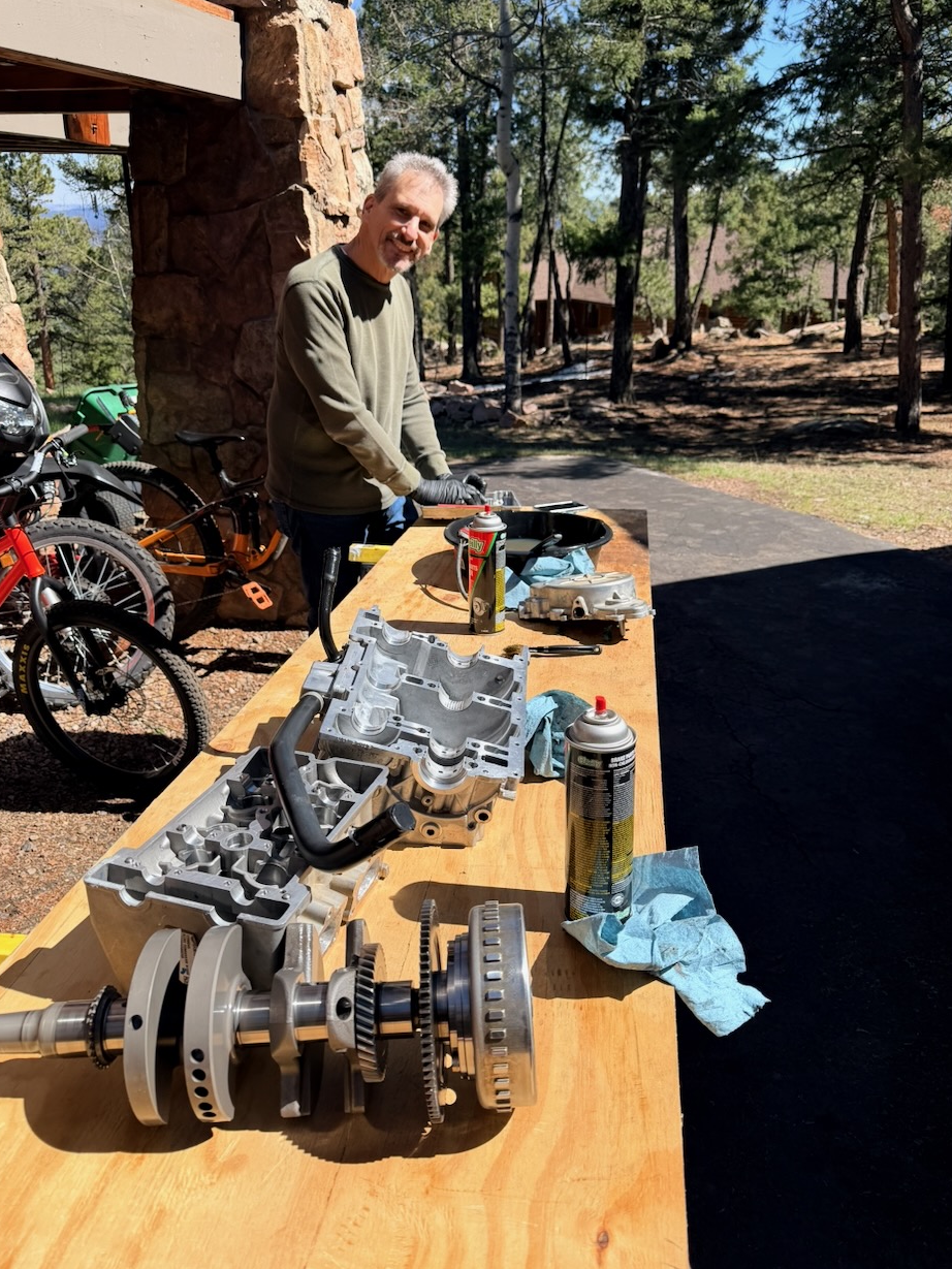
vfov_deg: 69.4
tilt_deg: -24.1
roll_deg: -0.9
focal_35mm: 25
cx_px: 468
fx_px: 917
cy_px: 610
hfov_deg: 54.9
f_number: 1.78
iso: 80
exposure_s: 1/2611
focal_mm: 6.76
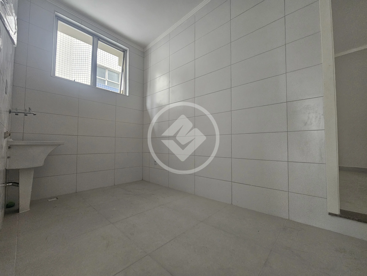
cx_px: 184
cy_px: 138
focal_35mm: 13
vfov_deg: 89.9
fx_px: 138
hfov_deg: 106.2
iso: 320
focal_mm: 2.2
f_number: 2.2
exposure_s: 1/30
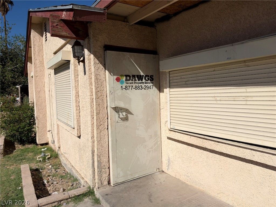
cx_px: 138
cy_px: 104
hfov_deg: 71.6
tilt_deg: -3.1
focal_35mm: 24
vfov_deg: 56.8
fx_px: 191
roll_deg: +1.6
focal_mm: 6.93
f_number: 1.8
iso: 80
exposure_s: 1/13333
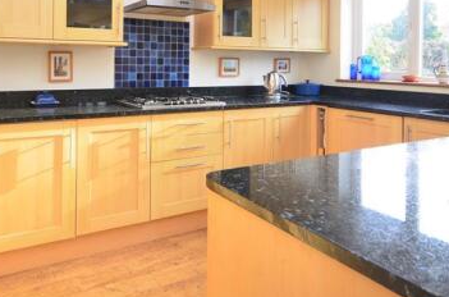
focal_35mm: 28
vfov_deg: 43.9
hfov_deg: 64.2
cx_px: 156
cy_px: 58
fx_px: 348
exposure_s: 1/15
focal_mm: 10
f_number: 5
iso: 200
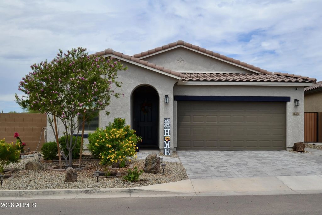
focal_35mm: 36
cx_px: 161
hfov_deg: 53.1
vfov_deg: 36.9
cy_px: 108
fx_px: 322
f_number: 8
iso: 100
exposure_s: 1/250
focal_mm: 24
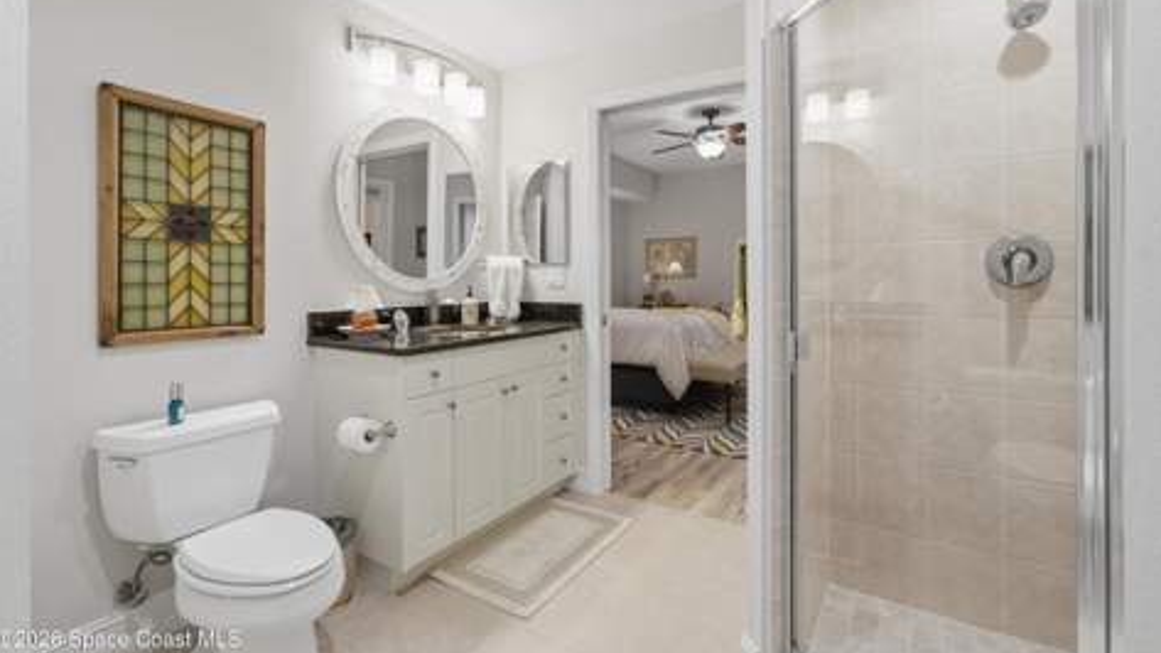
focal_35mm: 17
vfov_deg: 63.6
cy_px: 281
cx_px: 584
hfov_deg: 95.9
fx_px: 523
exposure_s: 1/1600
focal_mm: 16
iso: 3200
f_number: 8
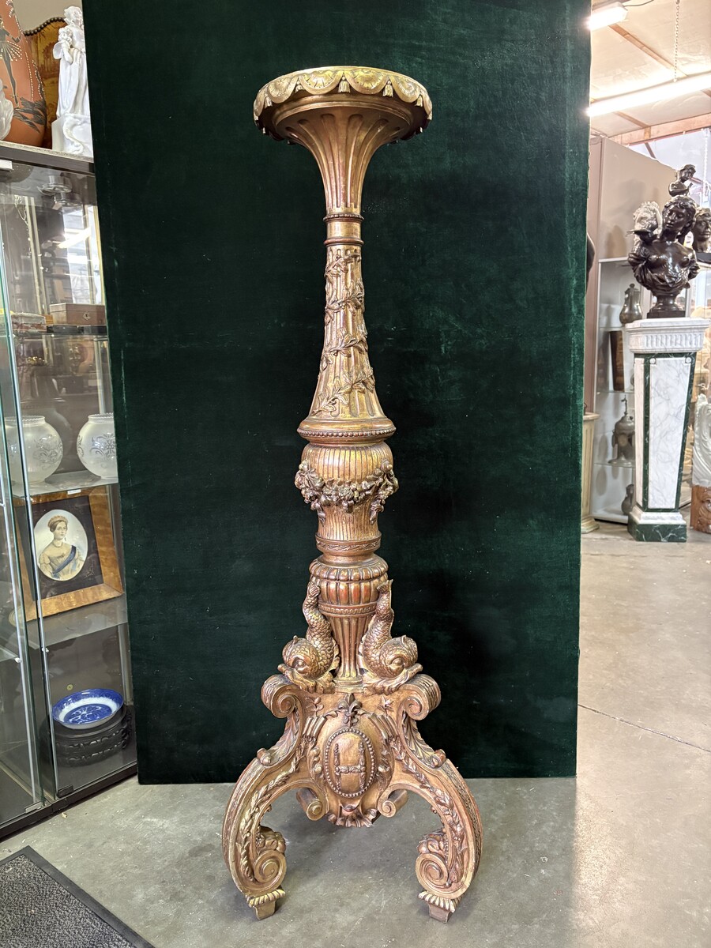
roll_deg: +1.2
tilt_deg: -8.7
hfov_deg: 53.1
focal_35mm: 26
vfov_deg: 67.3
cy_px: 474
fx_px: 712
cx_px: 356
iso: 640
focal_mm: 5.96
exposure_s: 1/33
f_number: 1.6
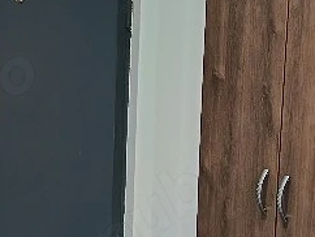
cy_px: 169
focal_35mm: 99
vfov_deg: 14.9
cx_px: -18
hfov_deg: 19.1
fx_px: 902
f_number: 1.75
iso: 2569
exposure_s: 1/33.3
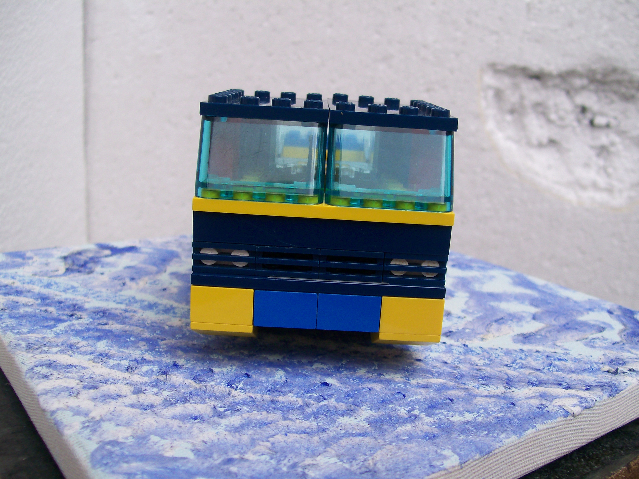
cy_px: 240
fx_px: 665
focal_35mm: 36
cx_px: 320
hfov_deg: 51.4
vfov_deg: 39.7
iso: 80
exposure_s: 1/408
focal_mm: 6
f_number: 2.7
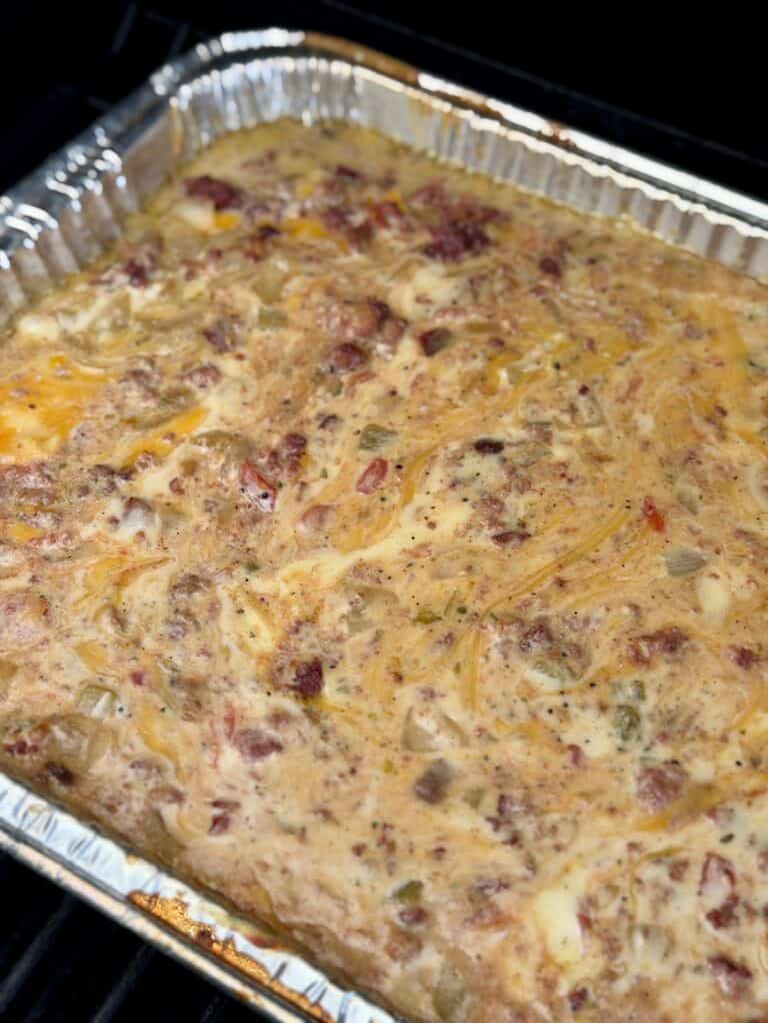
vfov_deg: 39.7
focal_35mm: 48
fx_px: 1420
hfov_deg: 30.3
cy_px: 512
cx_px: 384
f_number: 1.78
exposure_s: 1/396
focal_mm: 6.76
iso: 64
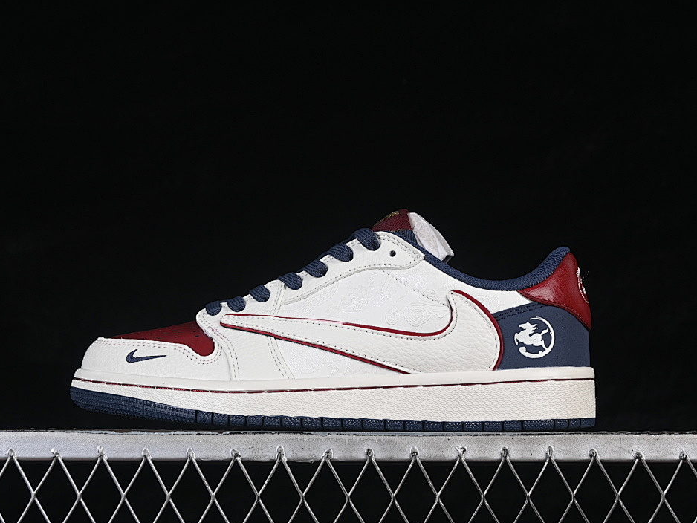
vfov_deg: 17.8
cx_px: 336
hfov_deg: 23.6
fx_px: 1672
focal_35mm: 83
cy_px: 265
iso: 160
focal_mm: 50
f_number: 8
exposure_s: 1/80
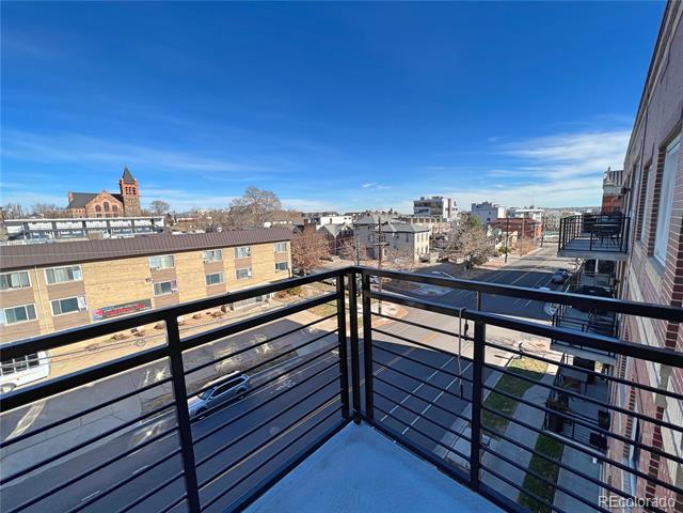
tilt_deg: -8.7
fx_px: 256
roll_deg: +2.3
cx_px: 342
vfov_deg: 89.9
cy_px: 256
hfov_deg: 106.2
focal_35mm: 13
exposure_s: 1/1647
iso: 32
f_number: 1.8
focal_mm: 1.57
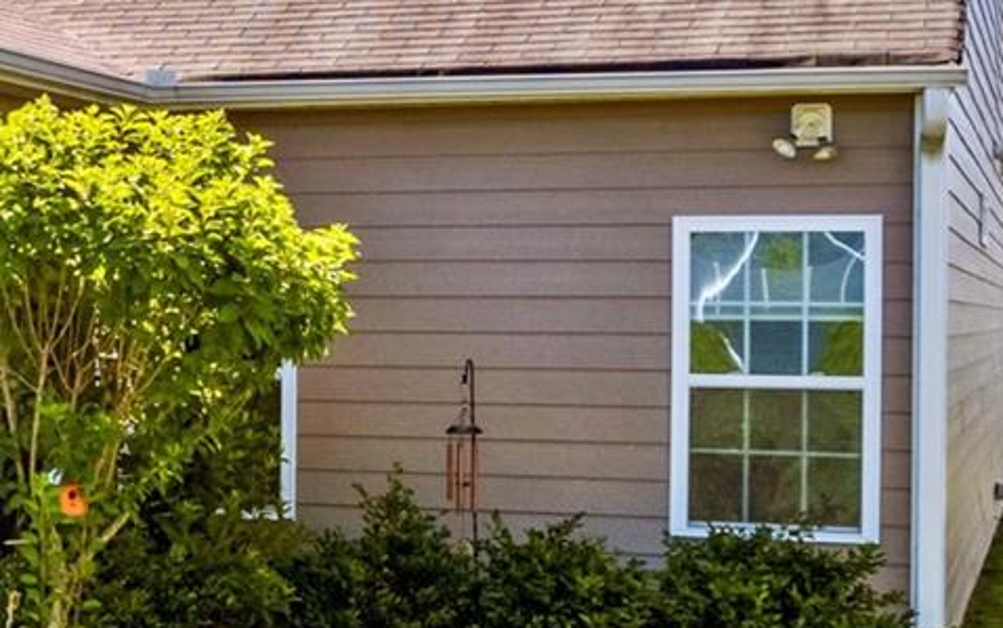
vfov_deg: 13.6
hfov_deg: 19.6
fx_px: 2625
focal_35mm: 96
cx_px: -369
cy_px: 272
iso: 120
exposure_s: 1/800
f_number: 2.8
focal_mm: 8.38
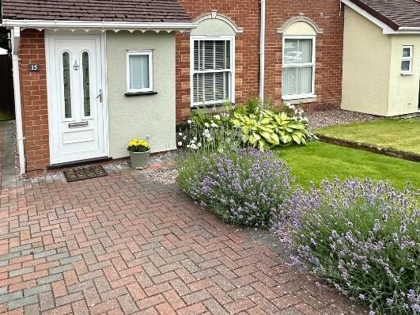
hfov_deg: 63.9
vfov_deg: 49.4
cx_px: 146
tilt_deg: -6.6
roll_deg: +0.3
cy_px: 82
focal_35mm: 27
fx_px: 328
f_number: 2.2
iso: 40
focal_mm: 2.22
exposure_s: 1/556
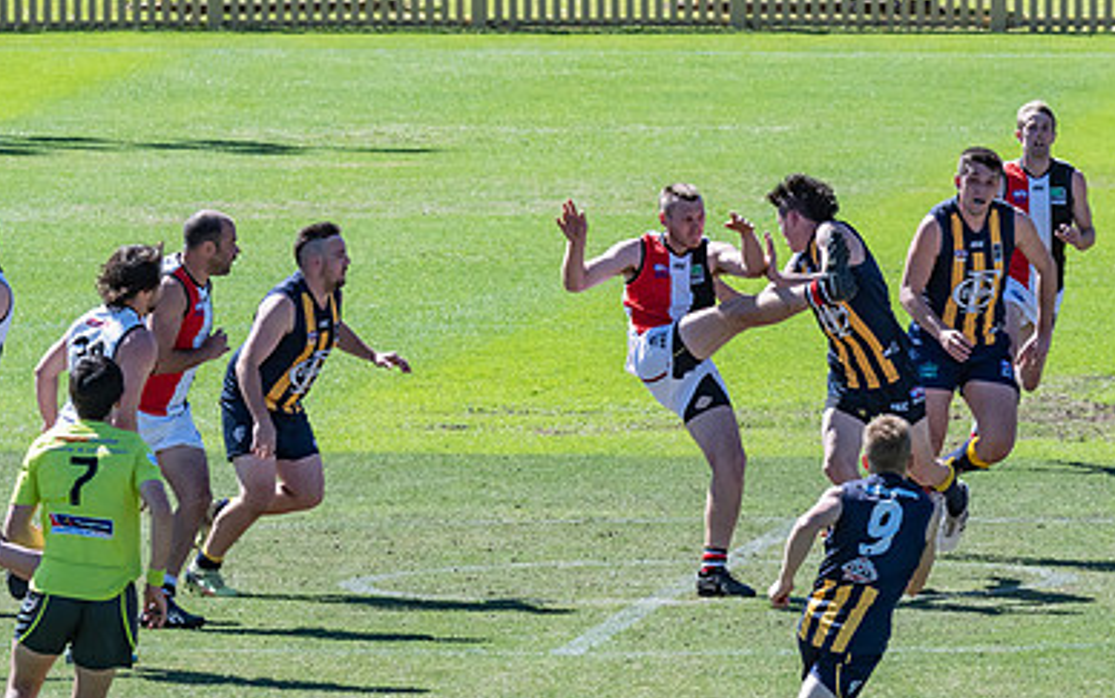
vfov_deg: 1.9
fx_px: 20827
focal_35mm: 685
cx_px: 724
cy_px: 452
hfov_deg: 3.1
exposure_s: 1/800
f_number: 14
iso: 800
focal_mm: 300
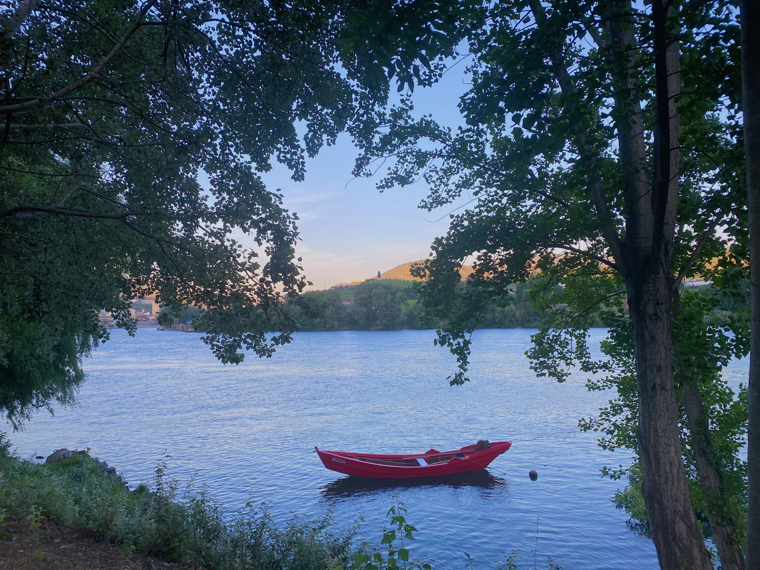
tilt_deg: +4.1
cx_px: 380
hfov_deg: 67.3
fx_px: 571
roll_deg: +0.9
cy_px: 285
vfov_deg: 53.1
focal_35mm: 26
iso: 32
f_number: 1.8
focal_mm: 4.25
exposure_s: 1/387
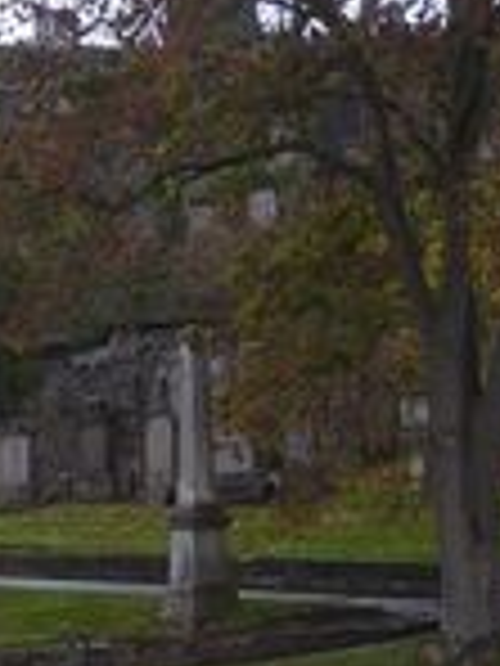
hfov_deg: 10.3
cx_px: -446
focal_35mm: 135
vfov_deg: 14.3
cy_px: 702
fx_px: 2600
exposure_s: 1/60
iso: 200
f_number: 3.3
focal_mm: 4.3
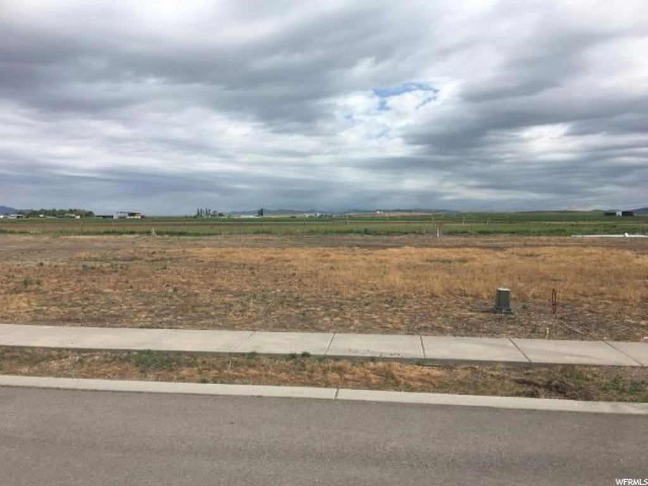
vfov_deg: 48.2
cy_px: 243
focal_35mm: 29
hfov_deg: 61.7
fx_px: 543
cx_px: 324
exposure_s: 1/2653
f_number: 2.2
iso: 25
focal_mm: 4.15
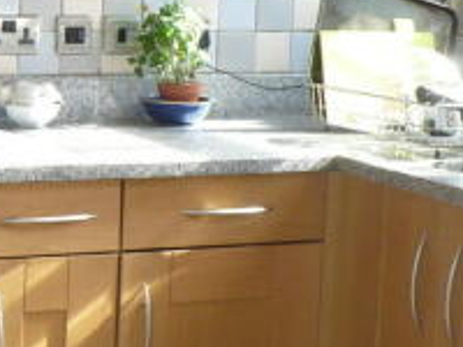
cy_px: 66
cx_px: -135
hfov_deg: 17.1
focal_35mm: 108
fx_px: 1445
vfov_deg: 13.6
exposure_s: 1/125
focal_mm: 6.1
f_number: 2.8
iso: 200
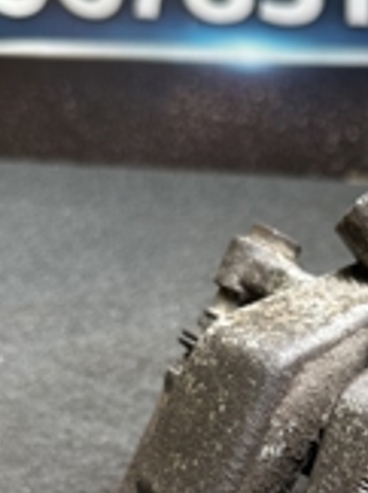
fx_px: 1009
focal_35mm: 71
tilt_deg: -32.5
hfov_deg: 20.0
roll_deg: -5.2
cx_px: 373
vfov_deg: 26.0
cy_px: 493
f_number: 1.78
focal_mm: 6.86
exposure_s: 1/121
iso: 125
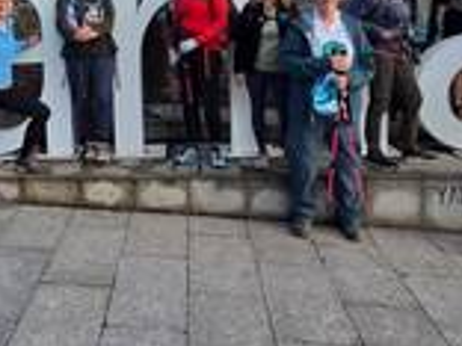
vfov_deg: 34.1
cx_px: 136
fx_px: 534
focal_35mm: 40
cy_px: 38
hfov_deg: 45.7
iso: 100
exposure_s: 1/1044
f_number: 2.2
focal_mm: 2.2
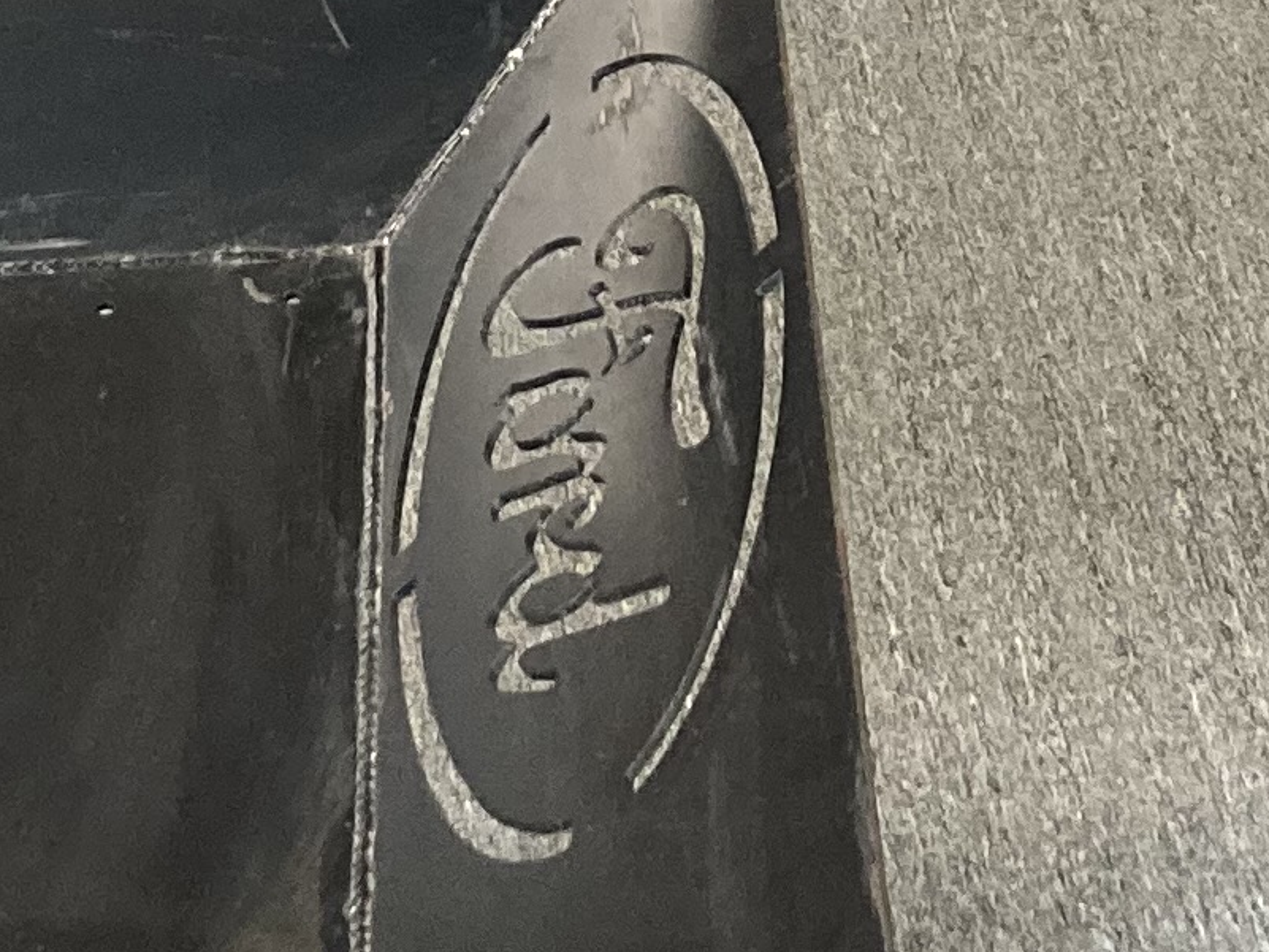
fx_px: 5170
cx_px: 962
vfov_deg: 9.8
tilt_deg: -18.0
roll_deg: +0.1
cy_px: -890
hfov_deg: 13.9
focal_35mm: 141
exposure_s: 1/60
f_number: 1.8
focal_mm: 3.99
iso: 250
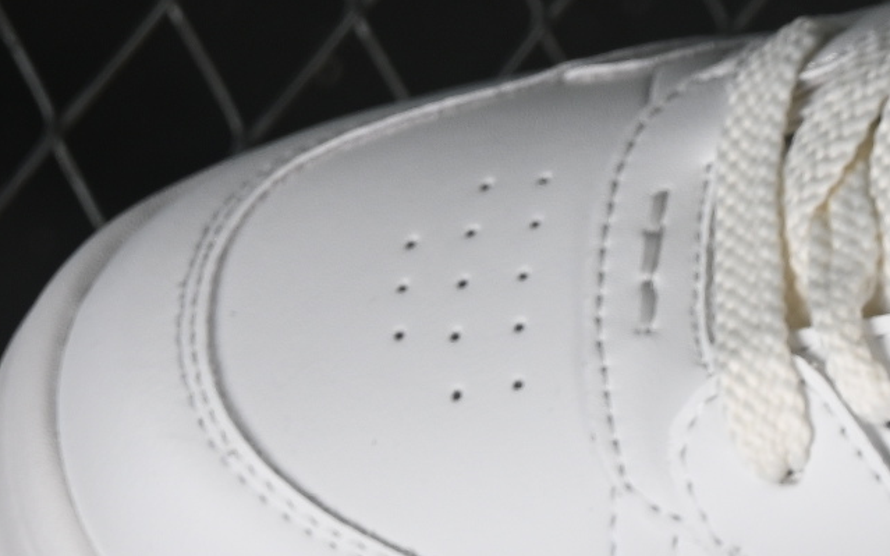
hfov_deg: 6.2
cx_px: 1280
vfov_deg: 3.9
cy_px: 964
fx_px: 8075
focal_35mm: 333
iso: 160
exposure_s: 1/100
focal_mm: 50
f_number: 7.1
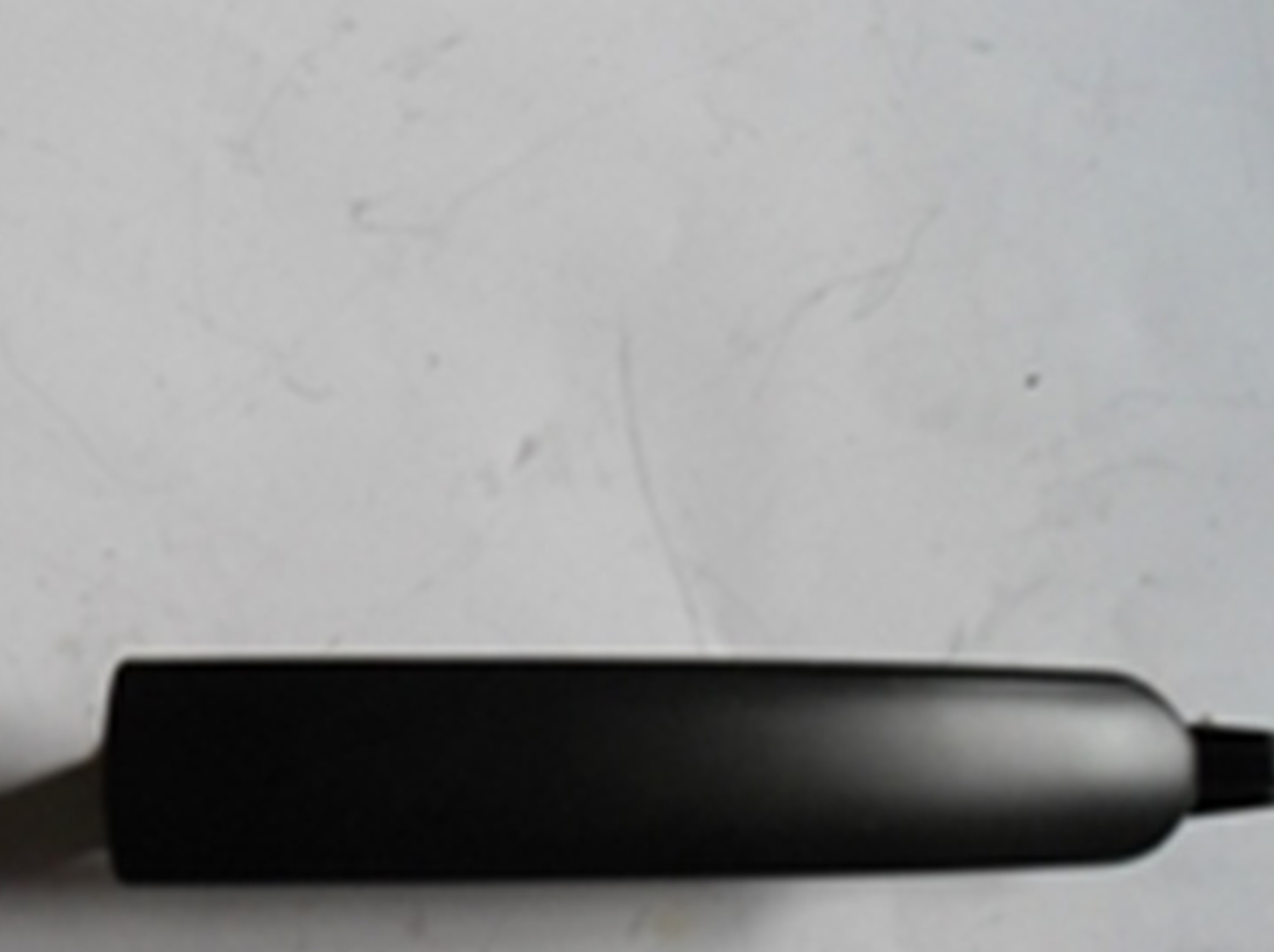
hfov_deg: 40.7
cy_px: 787
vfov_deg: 31.1
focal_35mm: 45
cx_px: 293
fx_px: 1654
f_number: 2.8
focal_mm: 4.7
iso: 400
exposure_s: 1/30
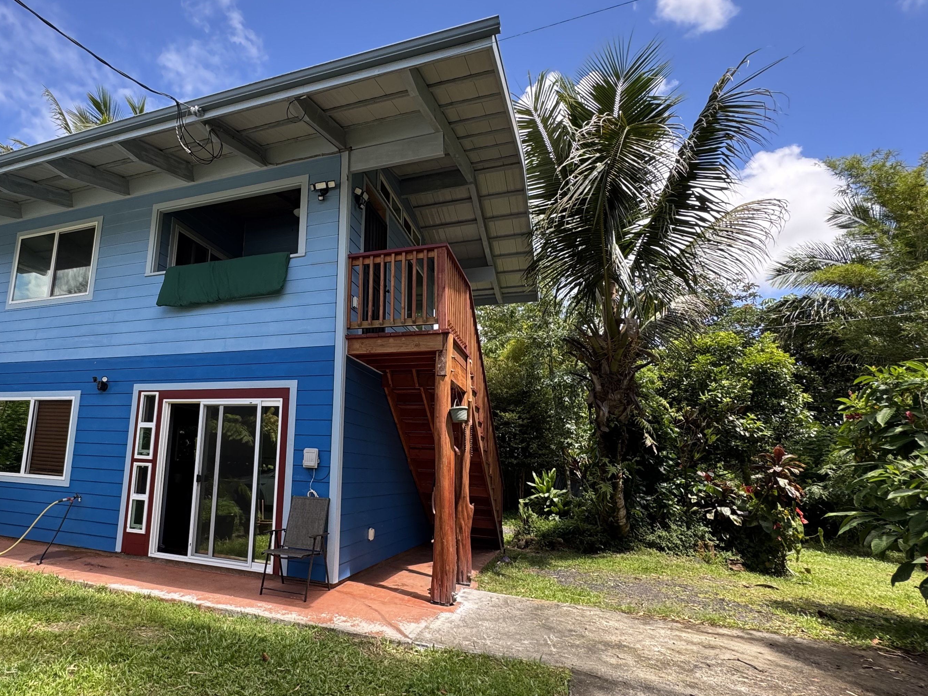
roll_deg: -2.7
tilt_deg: +9.9
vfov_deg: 63.4
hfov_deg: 76.6
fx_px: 563
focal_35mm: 21
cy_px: 354
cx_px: 312
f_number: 2.2
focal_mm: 2.22
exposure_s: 1/304
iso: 40
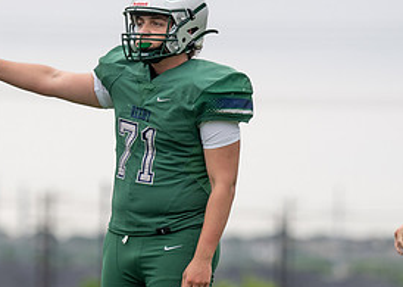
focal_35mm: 408
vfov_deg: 3.5
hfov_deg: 4.9
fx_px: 4664
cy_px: 178
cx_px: 126
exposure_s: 1/1250
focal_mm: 160
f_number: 2.8
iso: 250
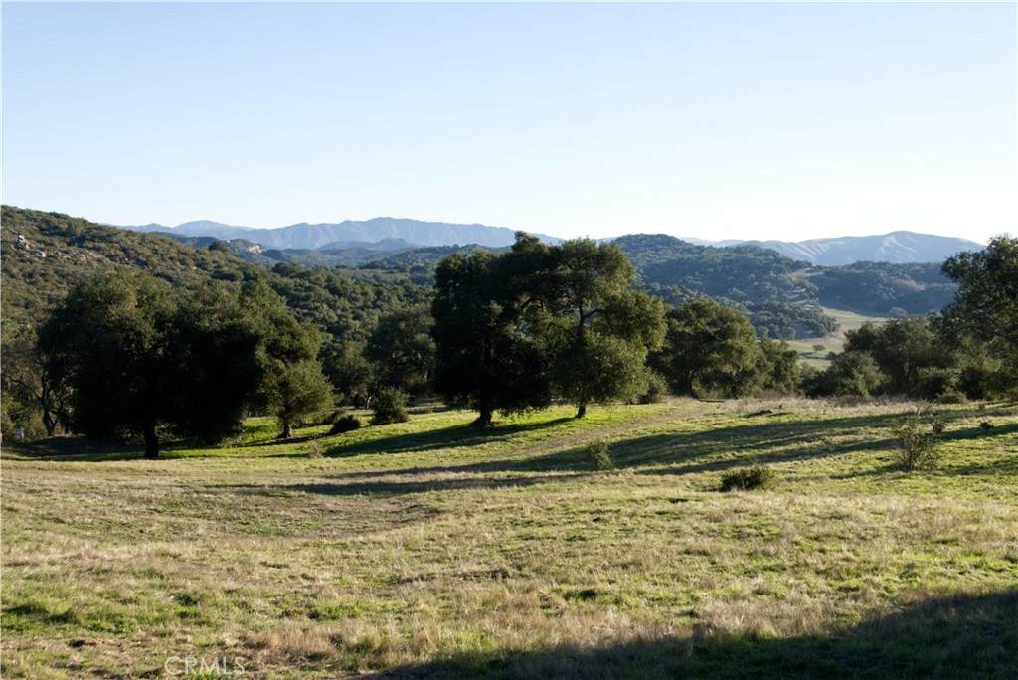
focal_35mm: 37
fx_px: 1047
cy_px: 340
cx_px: 509
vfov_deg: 36.0
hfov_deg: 51.9
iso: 100
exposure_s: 1/640
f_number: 4
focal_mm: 13.6
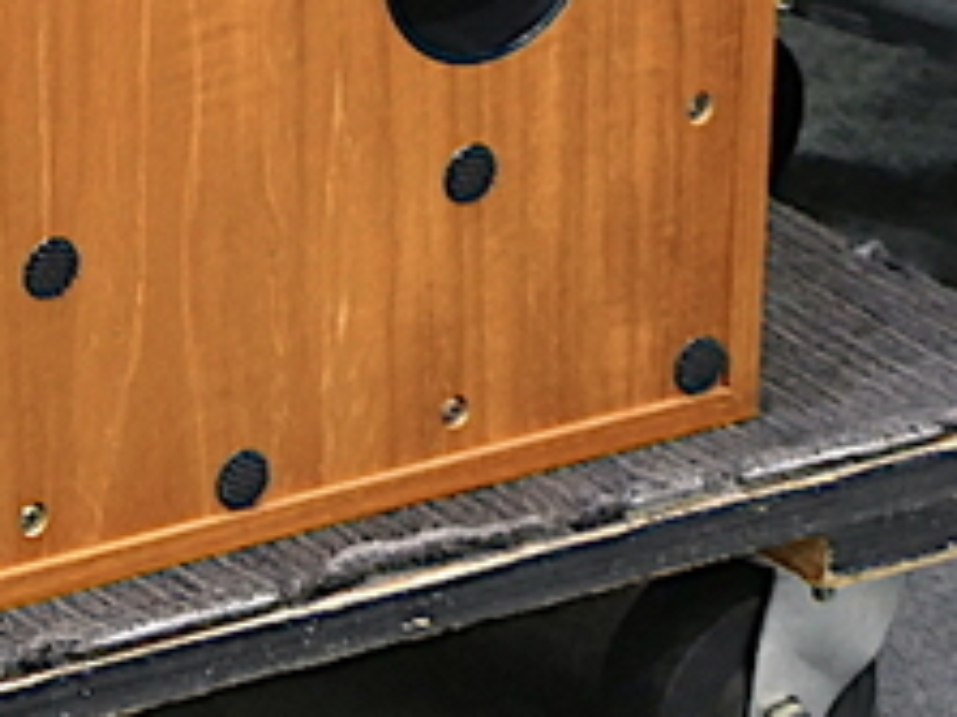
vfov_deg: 4.6
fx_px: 8814
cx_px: -828
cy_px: -708
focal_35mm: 319
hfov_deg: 6.1
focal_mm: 13.2
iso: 200
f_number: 4.6
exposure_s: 1/2.5
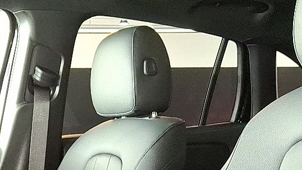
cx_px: 67
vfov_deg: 13.7
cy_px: 281
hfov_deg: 25.8
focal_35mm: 81
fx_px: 649
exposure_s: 1/25
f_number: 1.8
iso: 356
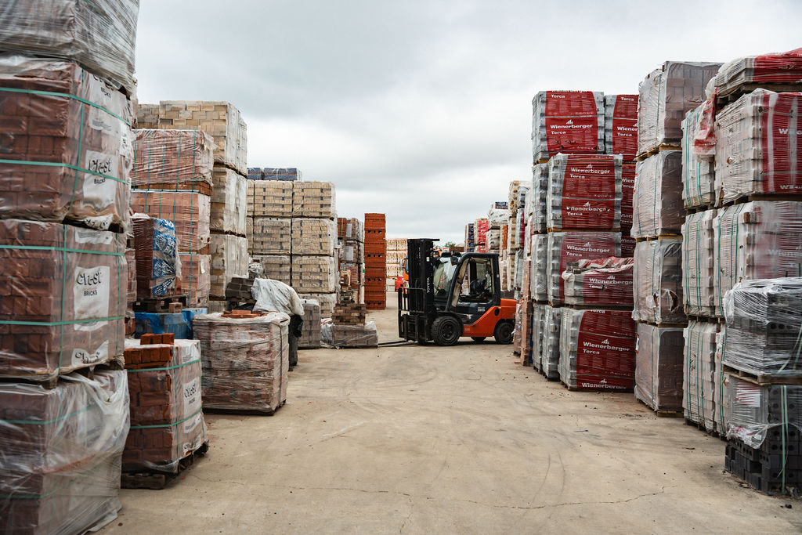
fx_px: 789
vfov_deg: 37.5
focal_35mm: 35
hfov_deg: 53.9
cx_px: 401
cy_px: 268
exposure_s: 1/250
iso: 125
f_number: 4
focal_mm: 35
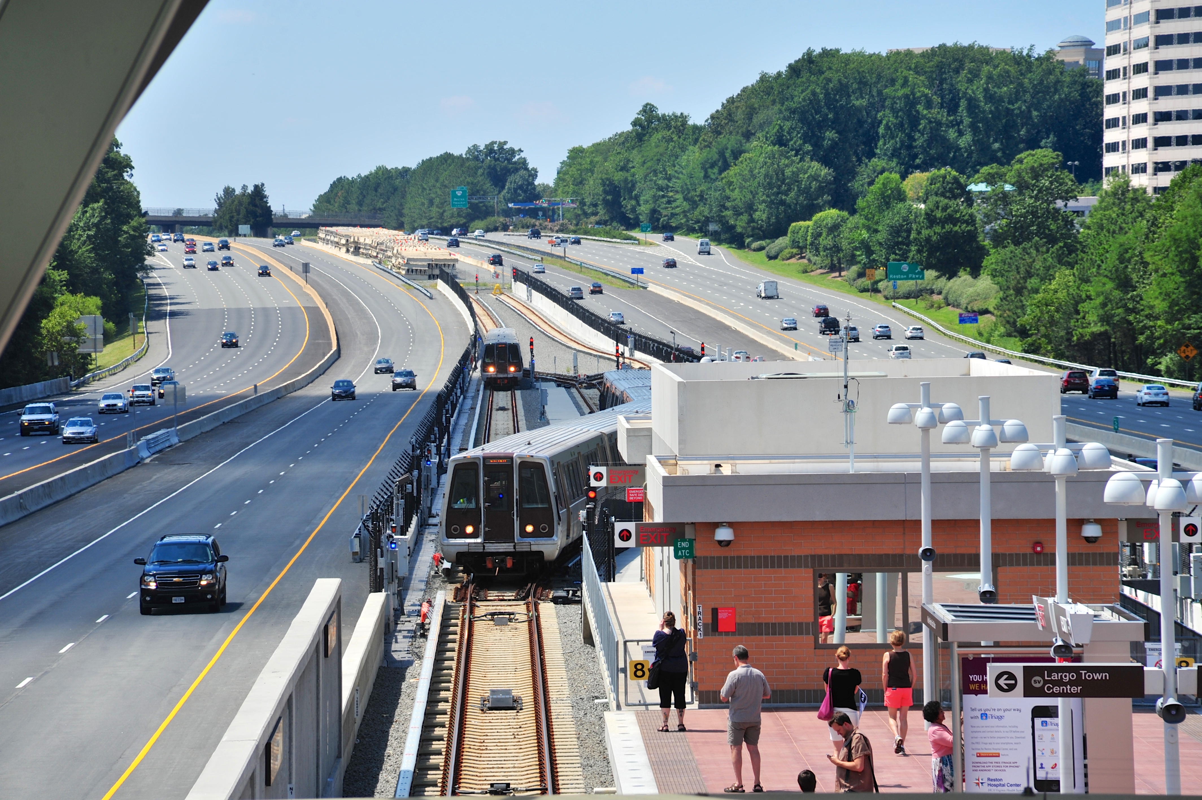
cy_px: 400
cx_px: 601
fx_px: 6173
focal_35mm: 185
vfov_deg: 7.4
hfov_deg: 11.1
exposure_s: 1/320
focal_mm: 185
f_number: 11
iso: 200
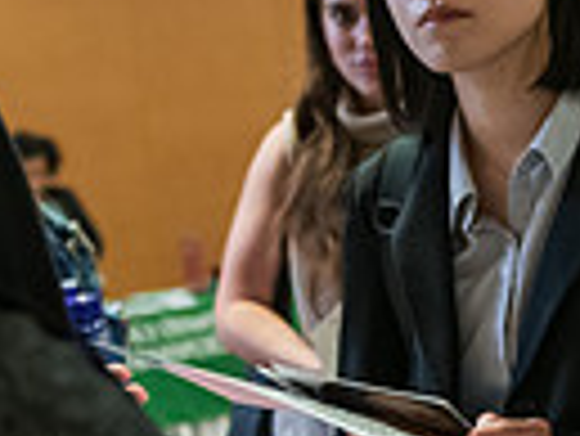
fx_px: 2247
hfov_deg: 14.4
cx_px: 611
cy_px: 294
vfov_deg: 11.1
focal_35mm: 134
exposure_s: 1/200
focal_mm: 31
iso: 2500
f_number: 2.8
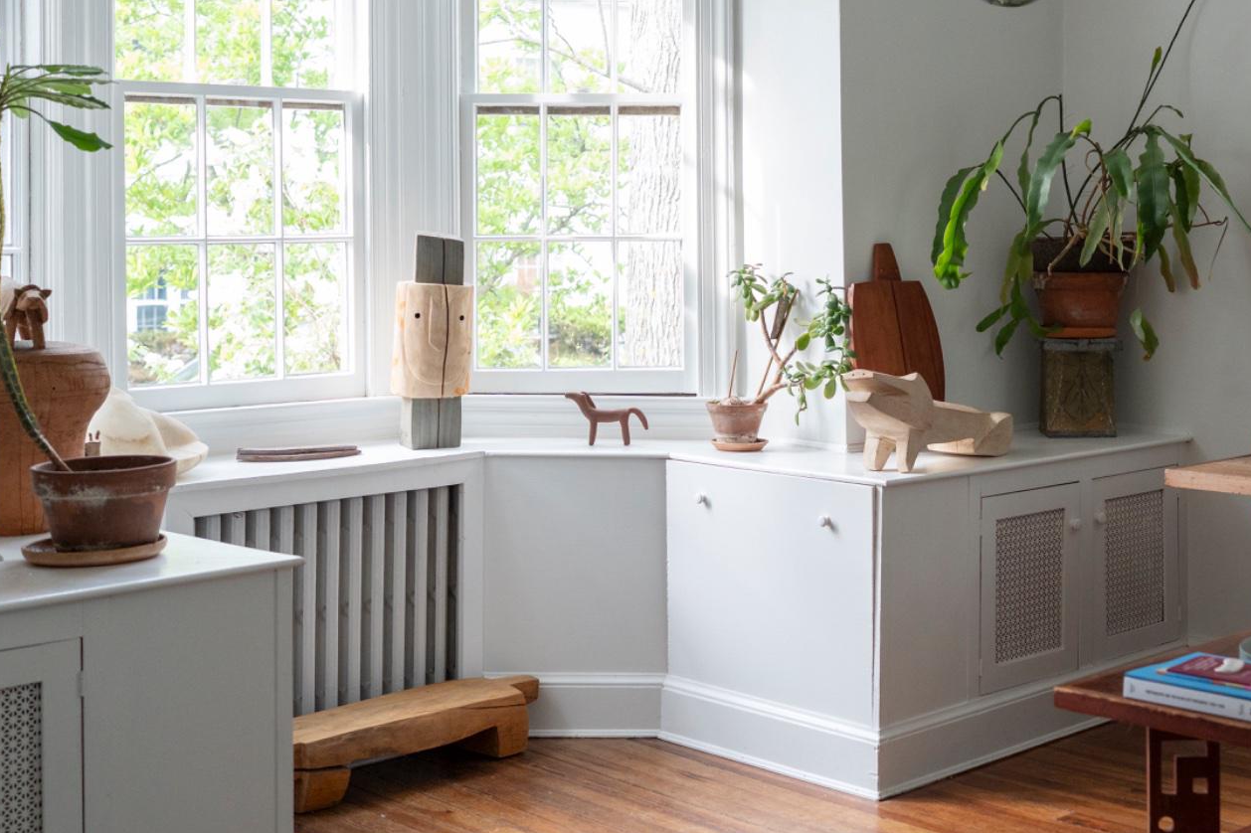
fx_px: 1980
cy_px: 391
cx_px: 895
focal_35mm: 57
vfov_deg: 23.8
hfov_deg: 34.5
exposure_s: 1/250
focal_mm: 35
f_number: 3.2
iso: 1600
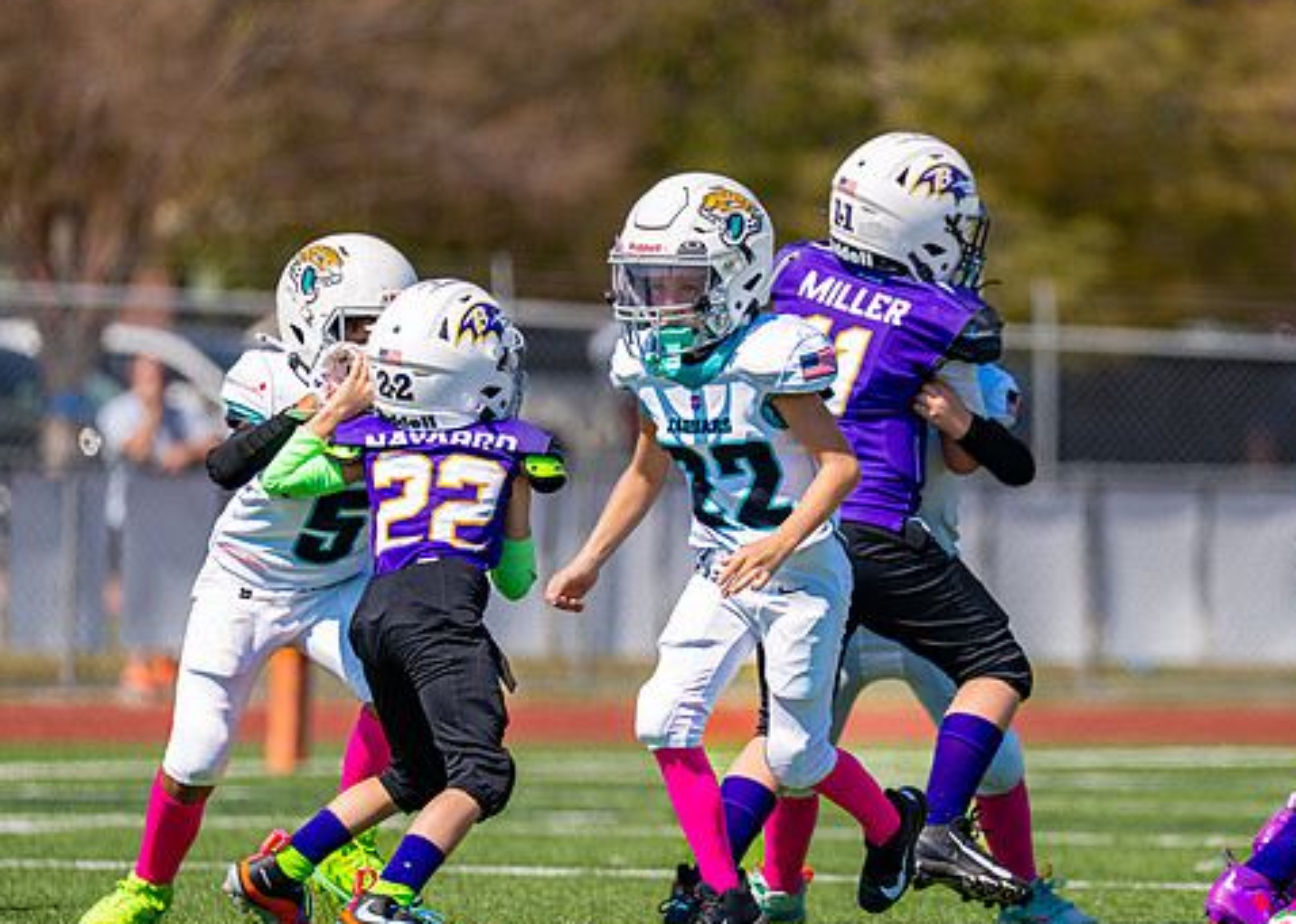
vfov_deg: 3.8
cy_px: 520
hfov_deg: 5.3
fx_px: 13981
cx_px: 934
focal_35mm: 380
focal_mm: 200
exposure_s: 1/2500
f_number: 2.8
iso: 100
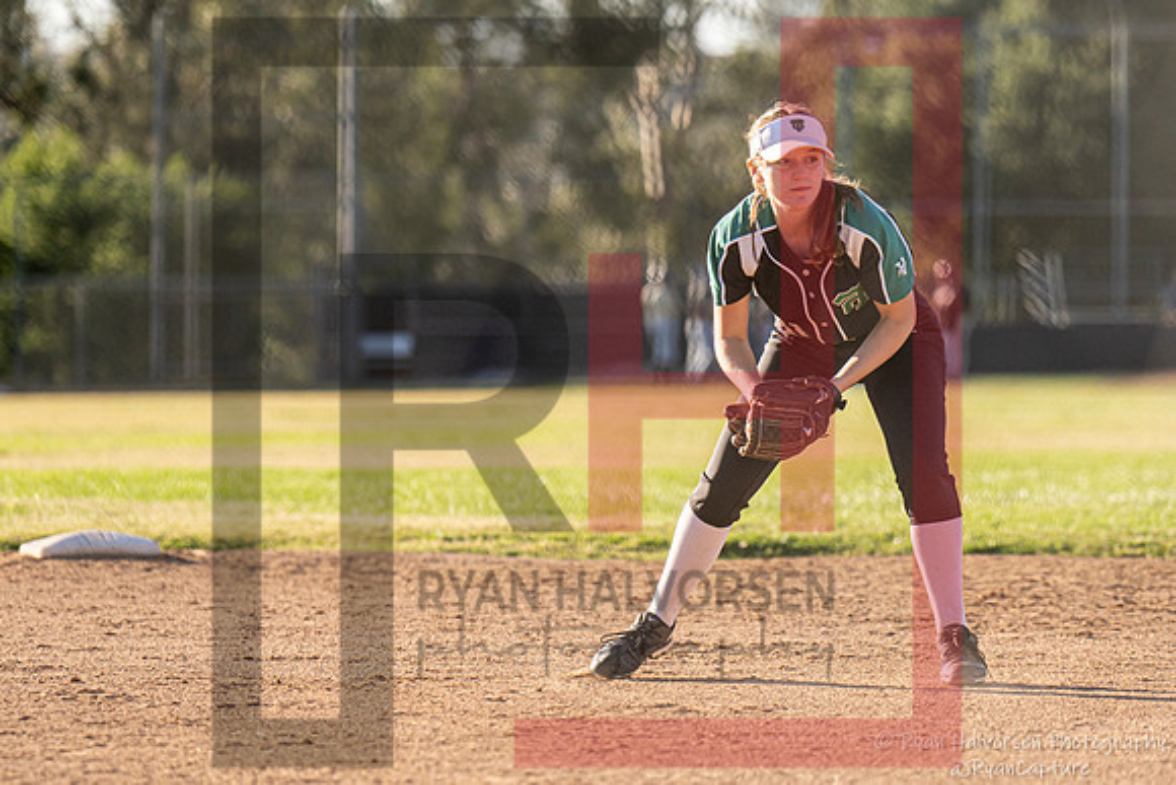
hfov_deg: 8.0
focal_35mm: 256
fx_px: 8371
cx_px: 720
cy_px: 274
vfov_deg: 5.4
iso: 320
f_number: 2.8
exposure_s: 1/2500
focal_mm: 144
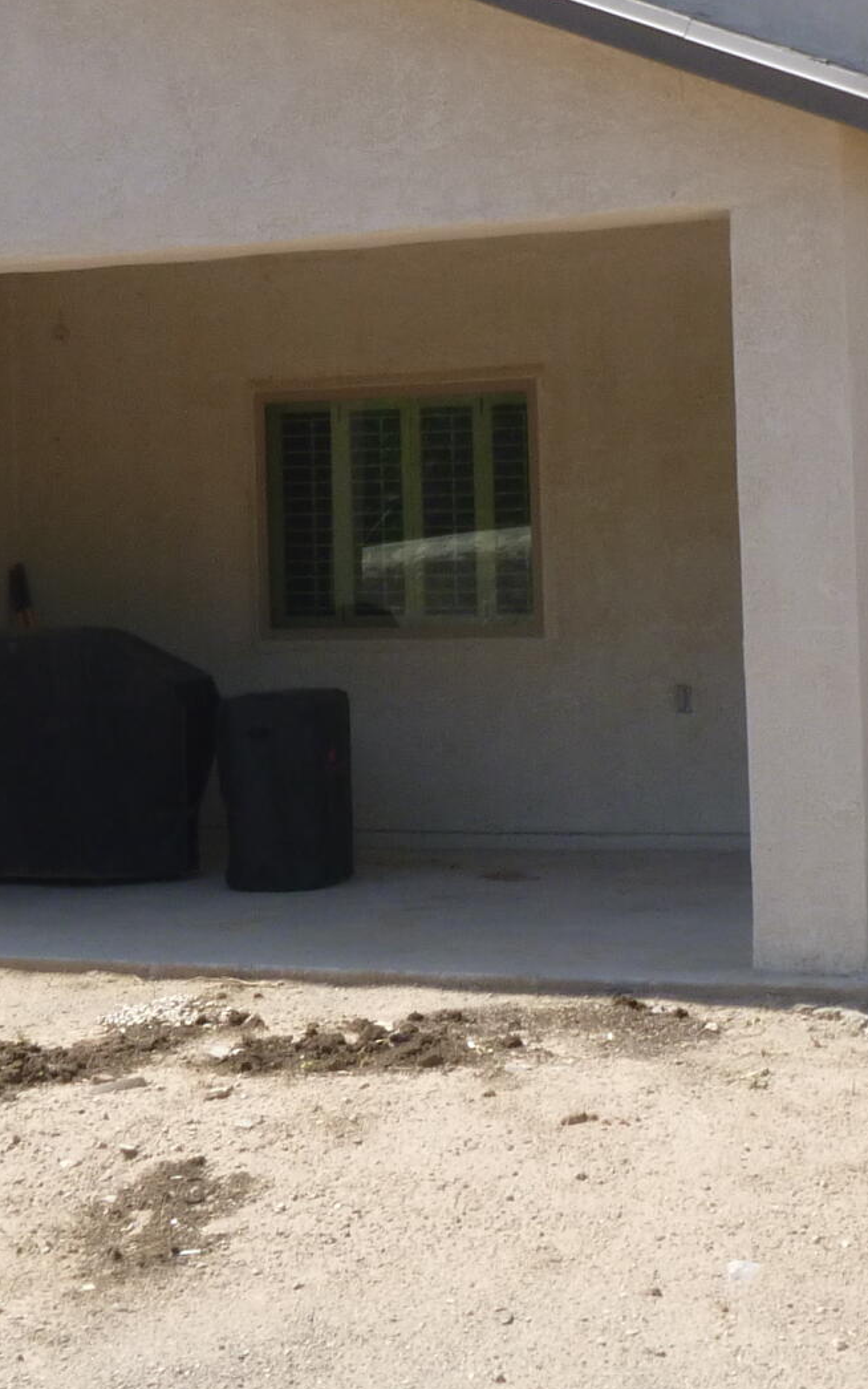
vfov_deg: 26.9
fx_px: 2876
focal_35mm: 76
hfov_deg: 17.1
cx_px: 585
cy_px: 416
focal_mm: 4.5
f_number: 3.9
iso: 100
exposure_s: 1/400
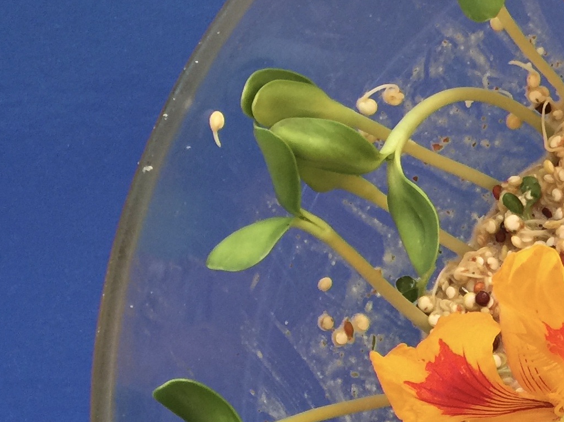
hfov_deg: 18.8
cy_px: 480
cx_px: 823
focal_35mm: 93
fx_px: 1515
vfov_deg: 15.4
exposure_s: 1/15
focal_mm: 4.15
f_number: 2.2
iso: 32
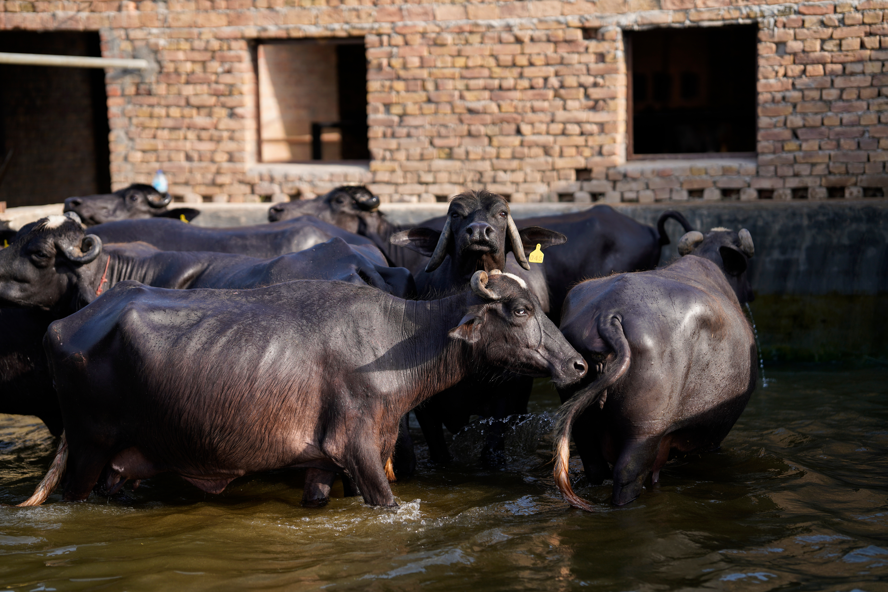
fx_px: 2097
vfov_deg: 16.1
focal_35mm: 85
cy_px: 296
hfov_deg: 23.9
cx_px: 444
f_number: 1.8
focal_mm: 85
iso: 125
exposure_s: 1/1600
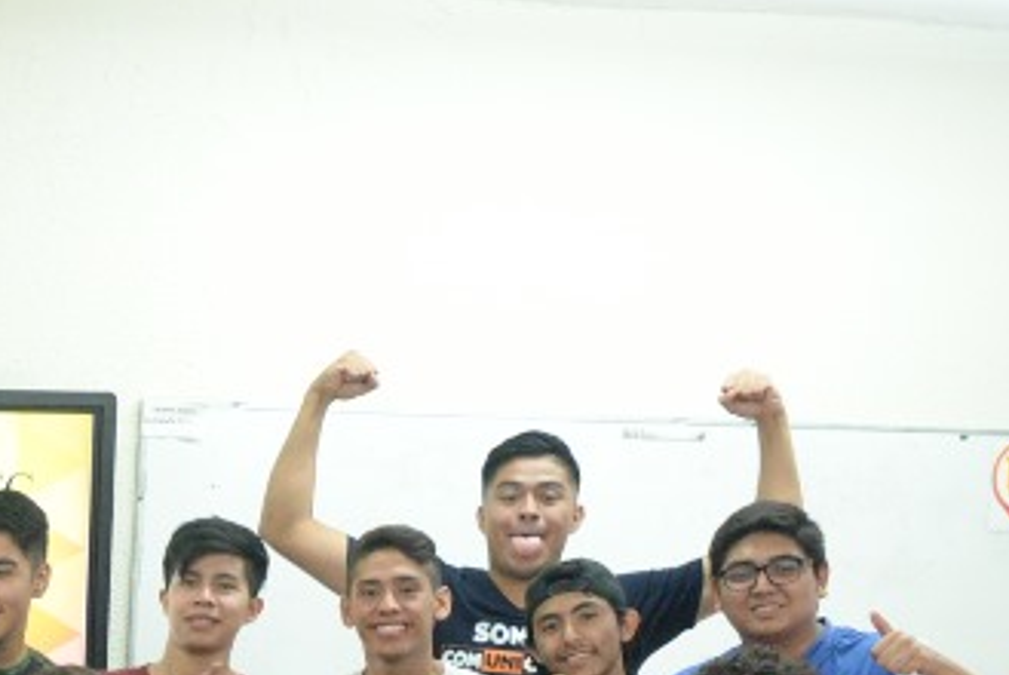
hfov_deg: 16.9
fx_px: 3142
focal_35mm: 112
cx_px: -411
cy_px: 942
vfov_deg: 11.8
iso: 6400
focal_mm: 36
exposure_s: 1/160
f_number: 6.3
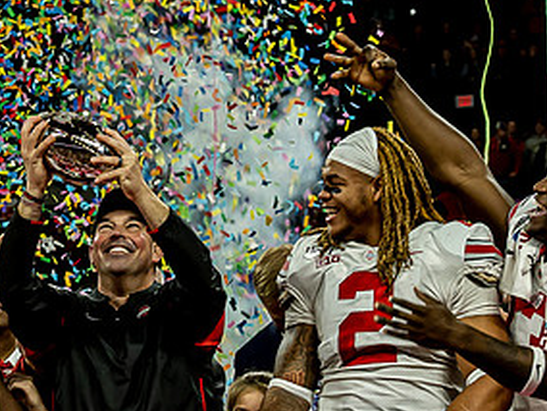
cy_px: 152
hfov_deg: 6.5
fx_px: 4820
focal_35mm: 305
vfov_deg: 4.9
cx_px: 93
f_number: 3.5
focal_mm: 40
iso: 400
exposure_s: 1/320
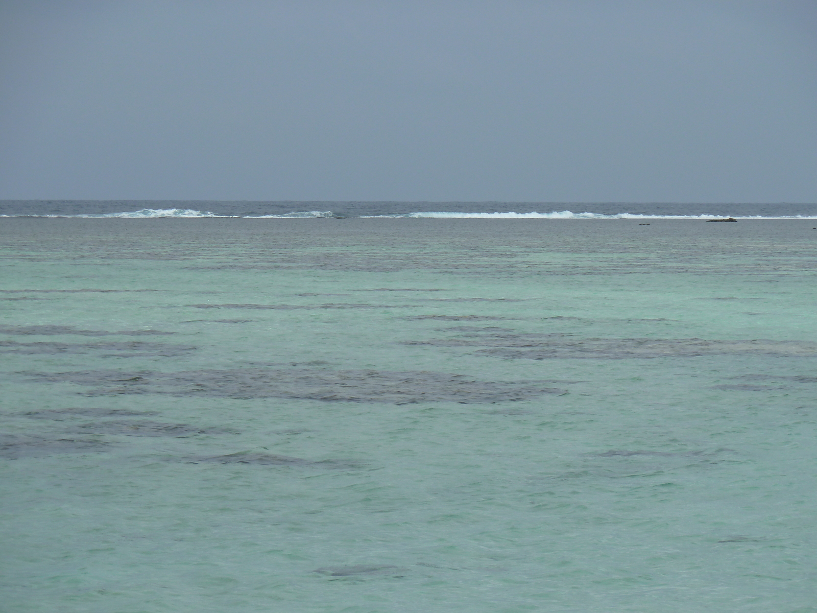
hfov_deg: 10.9
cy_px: 306
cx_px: 408
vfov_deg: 8.2
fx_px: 4296
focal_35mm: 182
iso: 80
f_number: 5.6
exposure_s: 1/500
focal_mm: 29.9
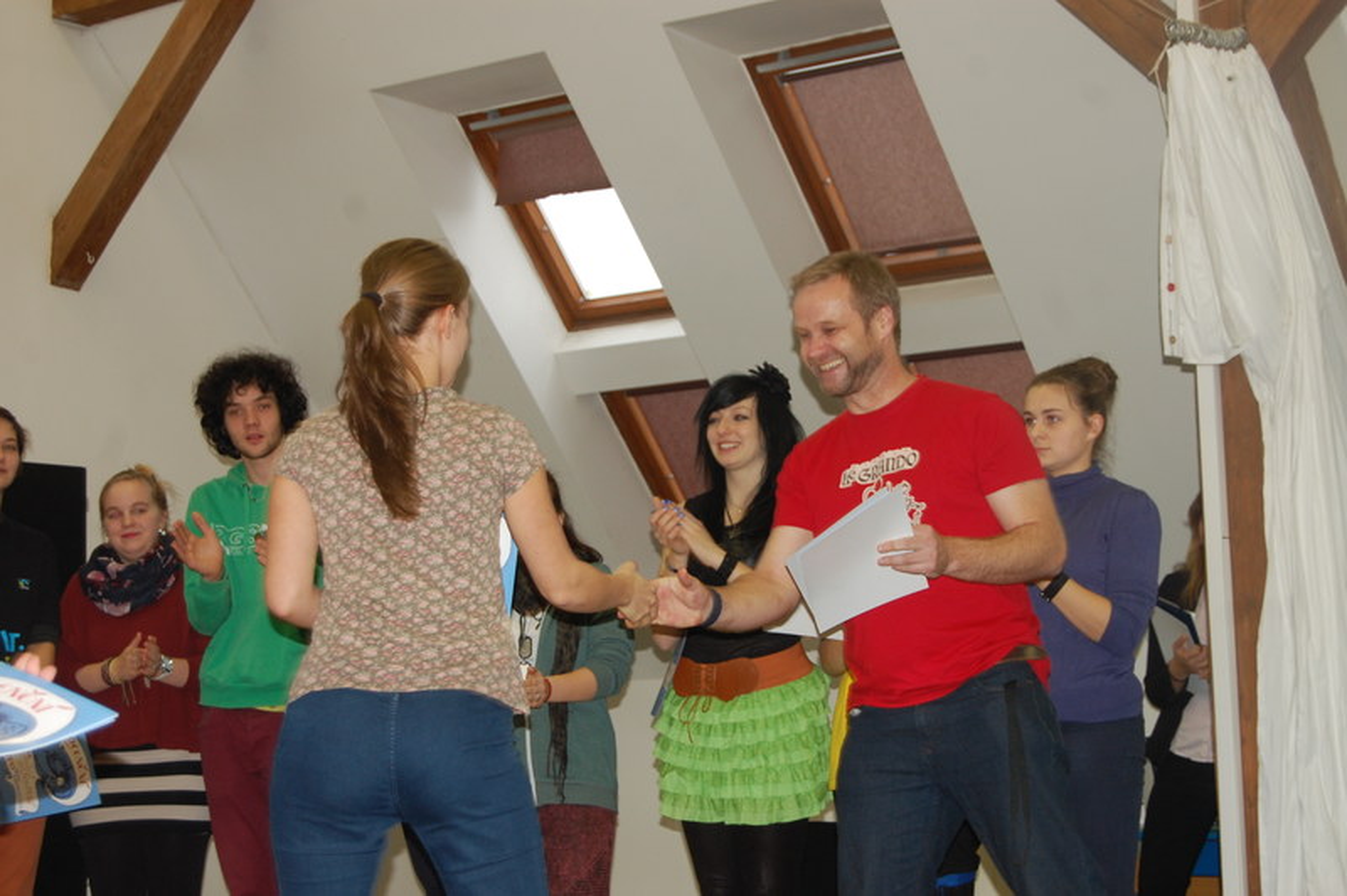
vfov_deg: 21.5
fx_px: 2355
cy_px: 448
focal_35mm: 63
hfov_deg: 31.9
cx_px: 674
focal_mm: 42
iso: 450
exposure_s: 1/60
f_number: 5.3
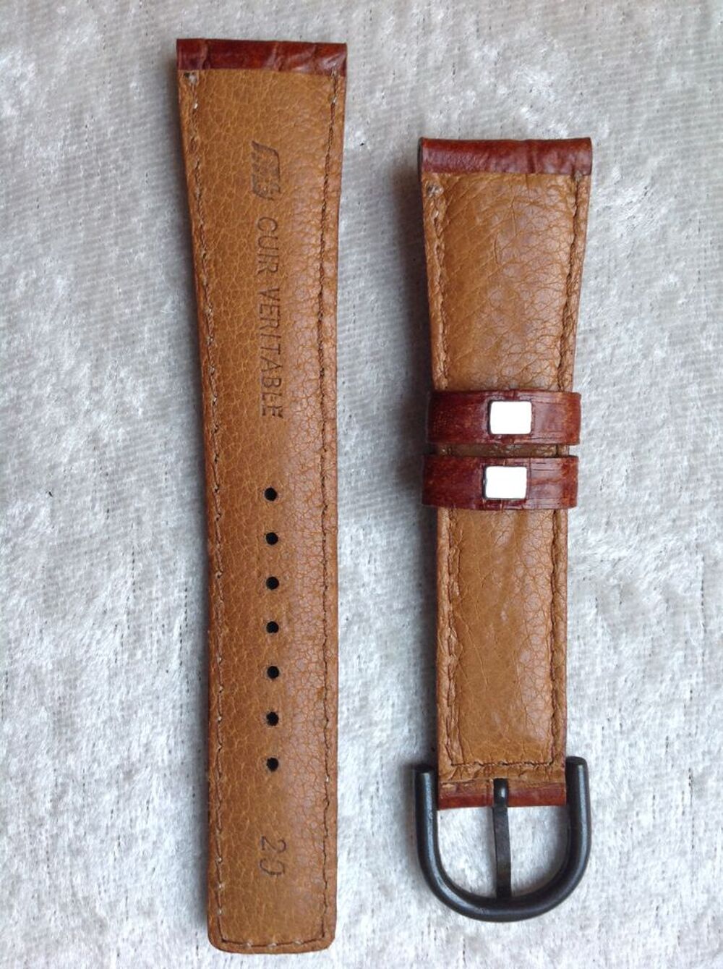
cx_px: 362
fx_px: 977
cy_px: 484
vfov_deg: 52.7
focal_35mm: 35
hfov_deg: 40.6
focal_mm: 4.28
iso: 80
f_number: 2.4
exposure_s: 1/15
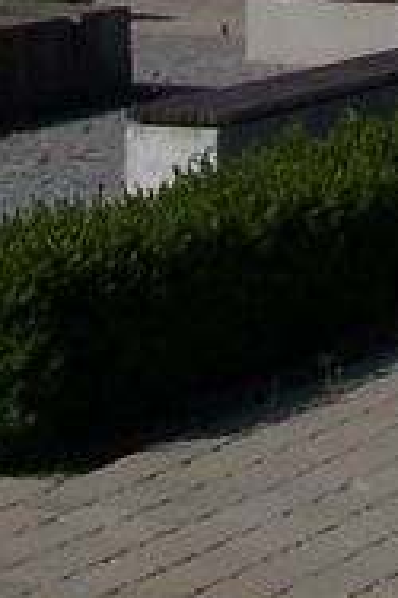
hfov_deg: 6.7
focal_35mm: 202
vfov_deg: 9.6
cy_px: -514
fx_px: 3356
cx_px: 500
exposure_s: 1/1000
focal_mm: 6.3
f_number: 5.6
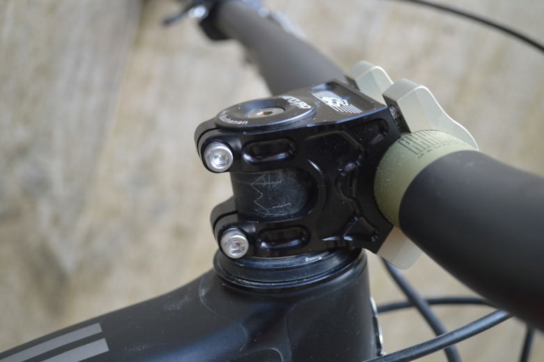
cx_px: 272
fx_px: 724
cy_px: 181
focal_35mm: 48
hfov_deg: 41.2
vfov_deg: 28.0
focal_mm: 32
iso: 800
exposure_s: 1/100
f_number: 4.8
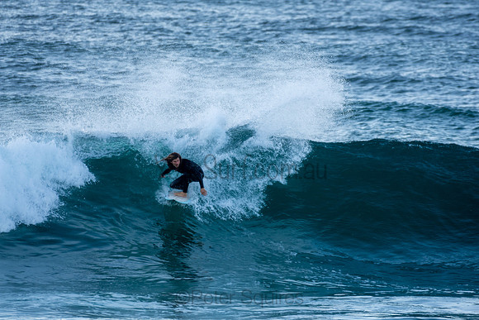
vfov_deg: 1.8
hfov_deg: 2.7
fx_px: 9981
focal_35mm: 750
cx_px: 240
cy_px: 160
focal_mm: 500
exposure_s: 1/250
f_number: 5.6
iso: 320
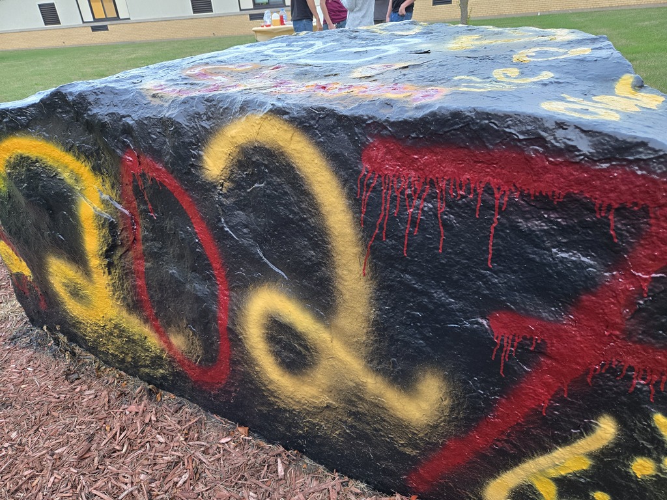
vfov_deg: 58.9
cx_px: 334
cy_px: 250
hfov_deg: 73.9
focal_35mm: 23
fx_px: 443
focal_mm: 5.4
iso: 200
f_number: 1.8
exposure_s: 1/120
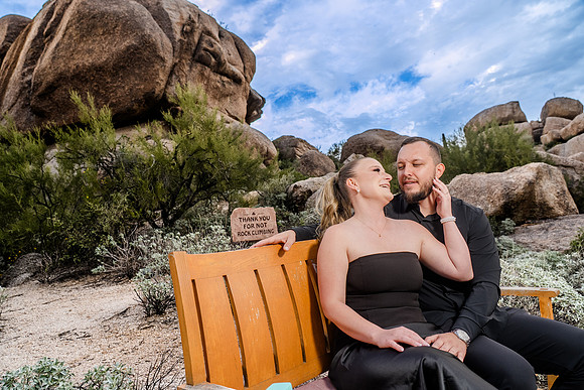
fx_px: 389
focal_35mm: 24
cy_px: 195
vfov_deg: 53.2
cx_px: 292
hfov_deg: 73.7
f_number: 5.6
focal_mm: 24
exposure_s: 1/250
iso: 320
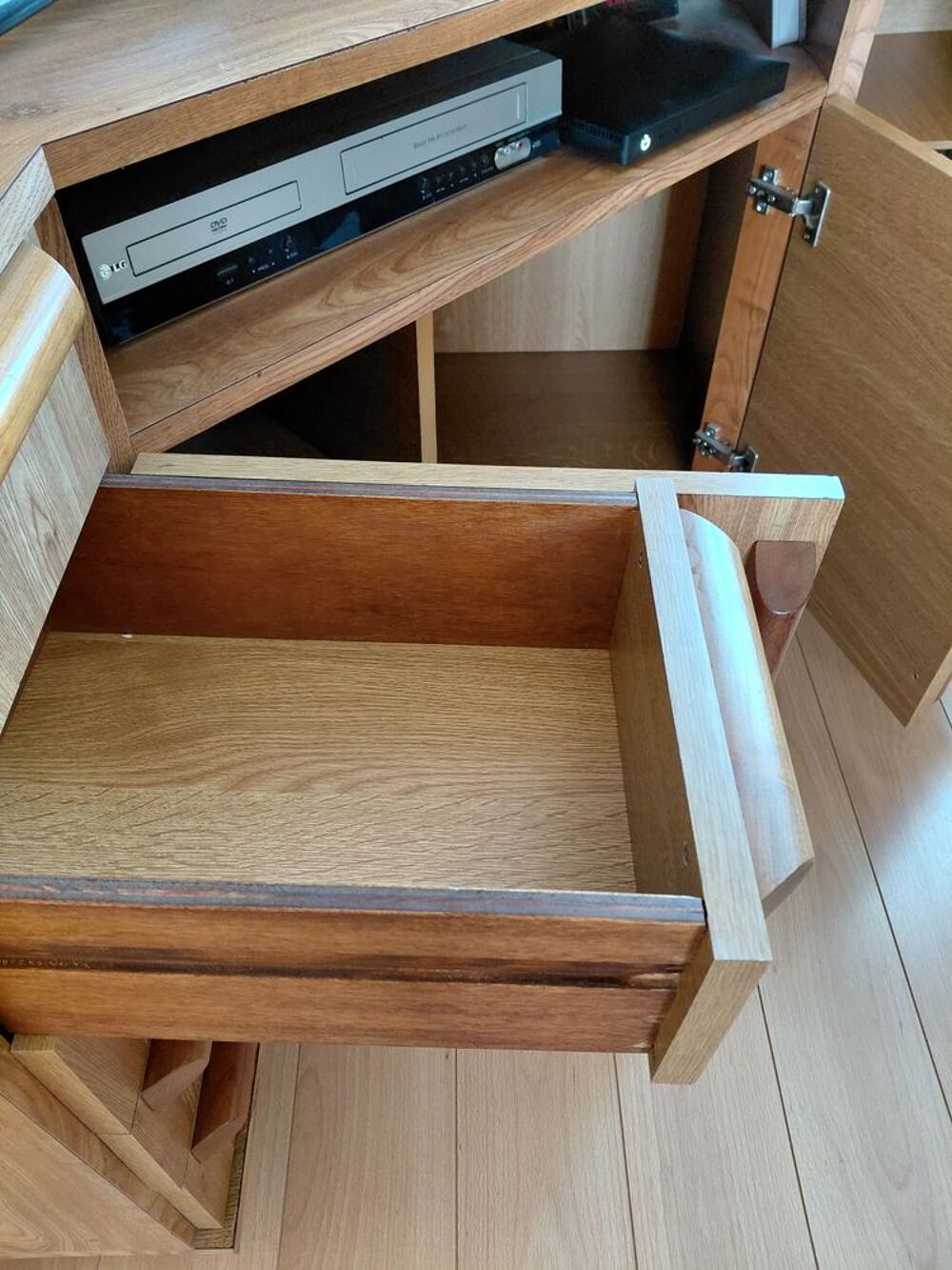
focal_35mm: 25
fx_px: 917
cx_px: 476
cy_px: 635
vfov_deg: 69.4
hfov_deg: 54.9
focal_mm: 4.69
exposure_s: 1/24
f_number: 1.8
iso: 400
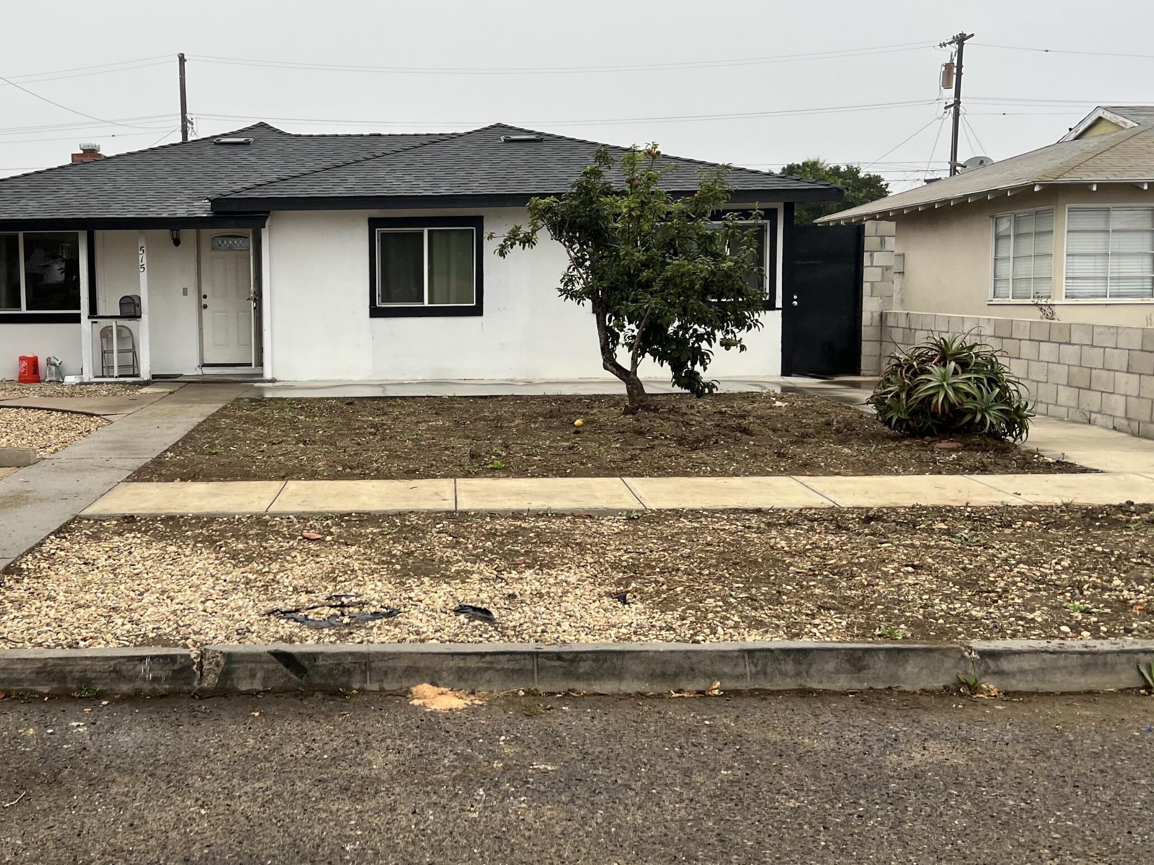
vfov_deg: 37.7
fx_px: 1267
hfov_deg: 48.2
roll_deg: +0.0
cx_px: 383
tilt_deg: -4.8
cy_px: 393
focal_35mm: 38
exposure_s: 1/466
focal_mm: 5.7
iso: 50
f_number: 1.5
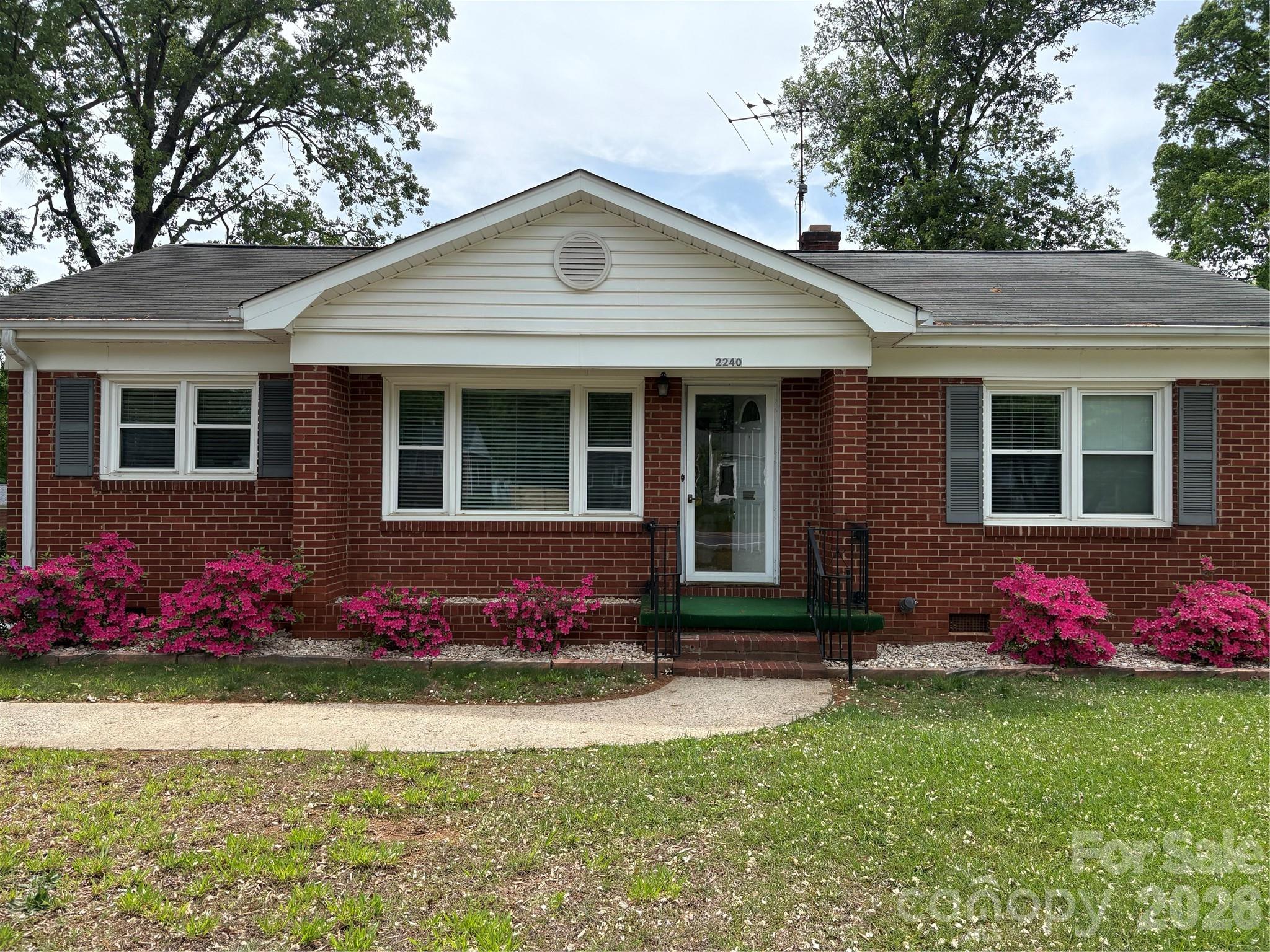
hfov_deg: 67.3
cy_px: 476
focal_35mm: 26
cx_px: 635
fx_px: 954
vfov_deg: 53.1
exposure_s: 1/2075
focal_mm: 5.96
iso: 64
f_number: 1.6
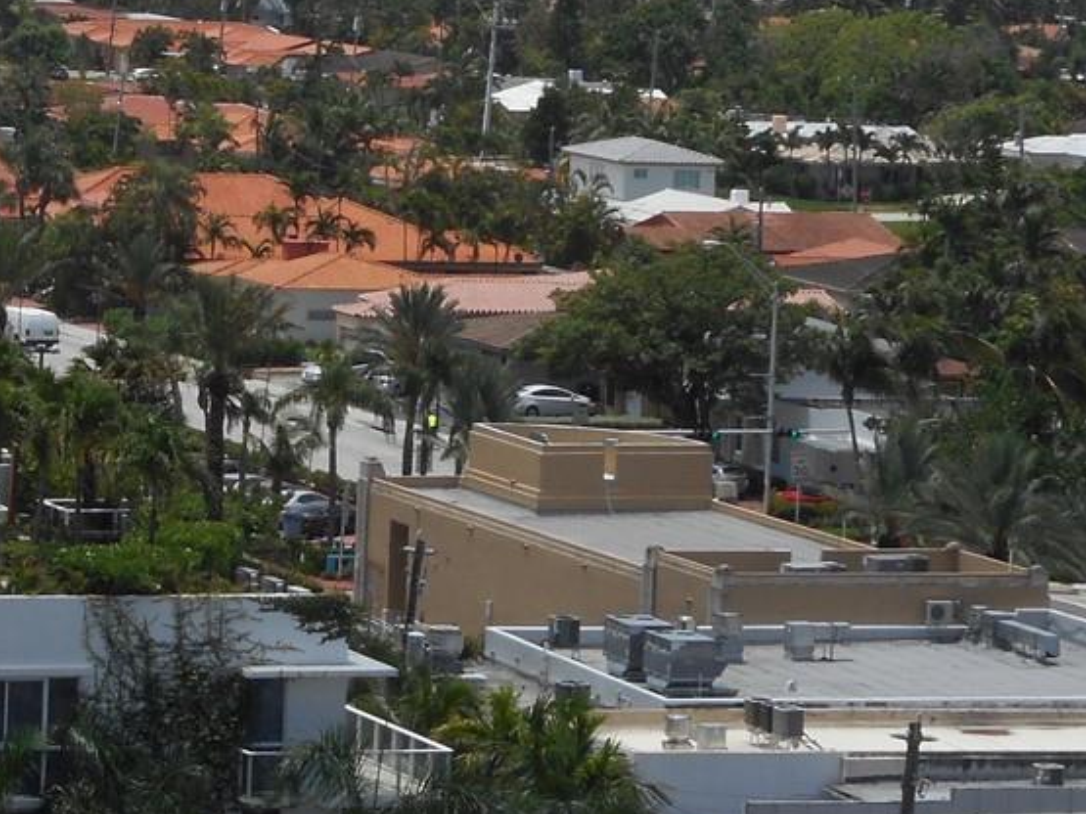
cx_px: -70
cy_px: -147
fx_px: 6963
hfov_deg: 8.8
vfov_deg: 6.6
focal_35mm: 222
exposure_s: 1/640
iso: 80
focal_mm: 13.8
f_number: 5.5
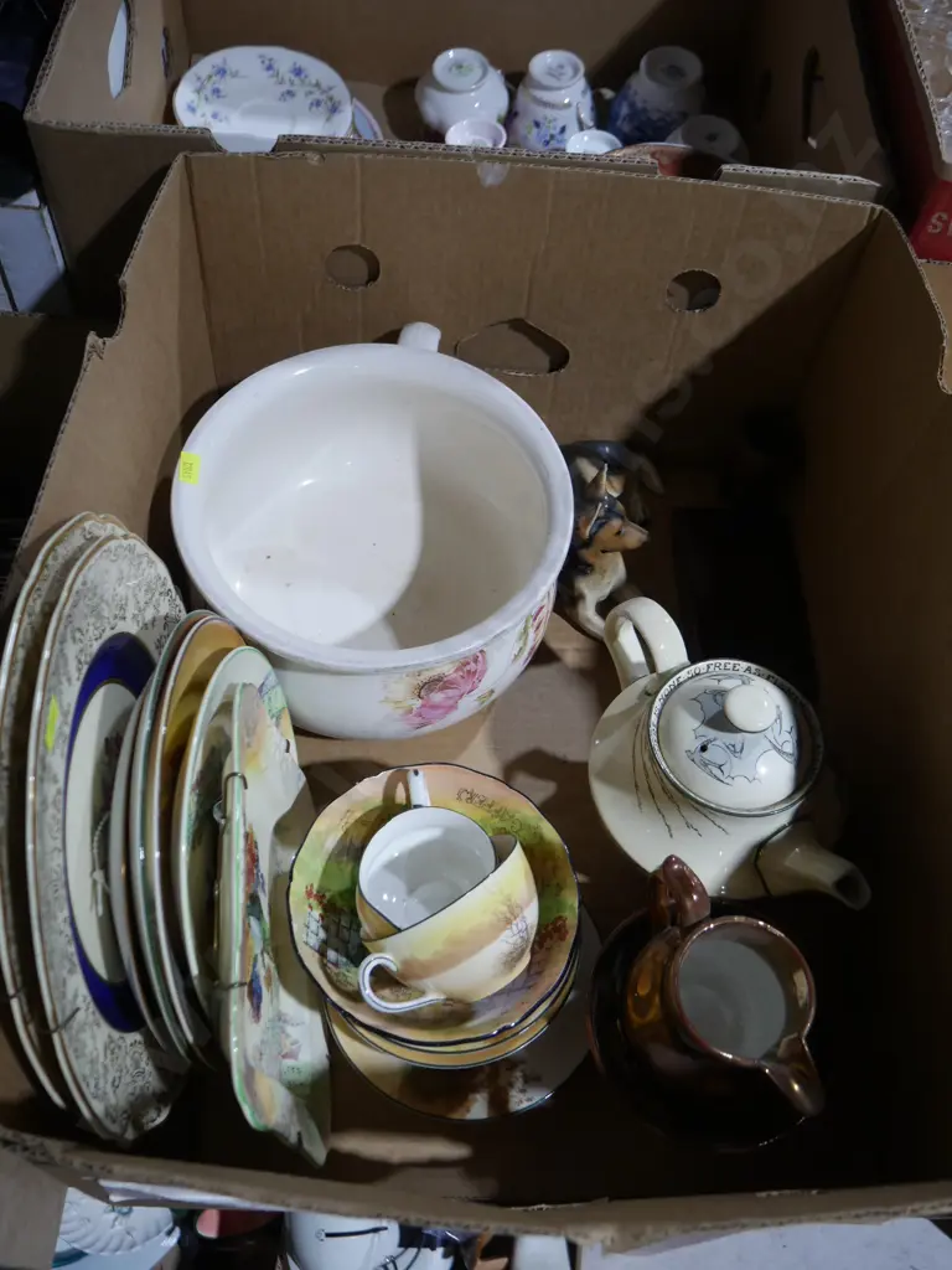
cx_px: 476
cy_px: 635
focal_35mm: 30
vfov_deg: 60.0
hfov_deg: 46.8
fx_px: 1100
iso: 320
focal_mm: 15
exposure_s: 1/60
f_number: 3.6
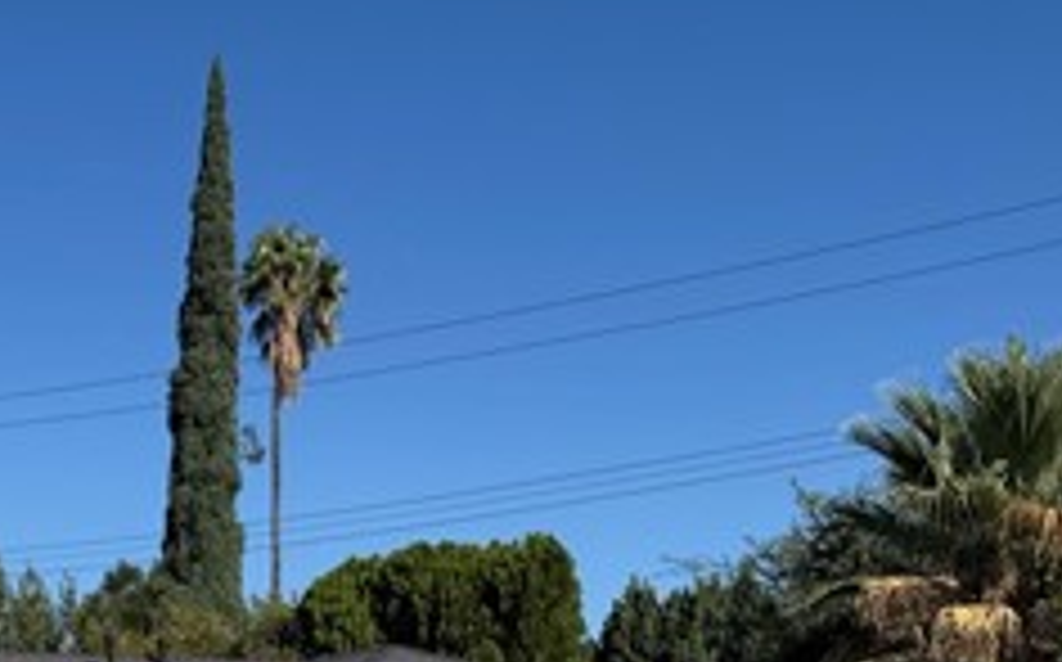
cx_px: -9
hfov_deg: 28.0
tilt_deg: -3.8
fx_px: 1995
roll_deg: -0.2
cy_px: 955
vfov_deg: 17.2
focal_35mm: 69
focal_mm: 6.76
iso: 80
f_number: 1.78
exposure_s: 1/4975
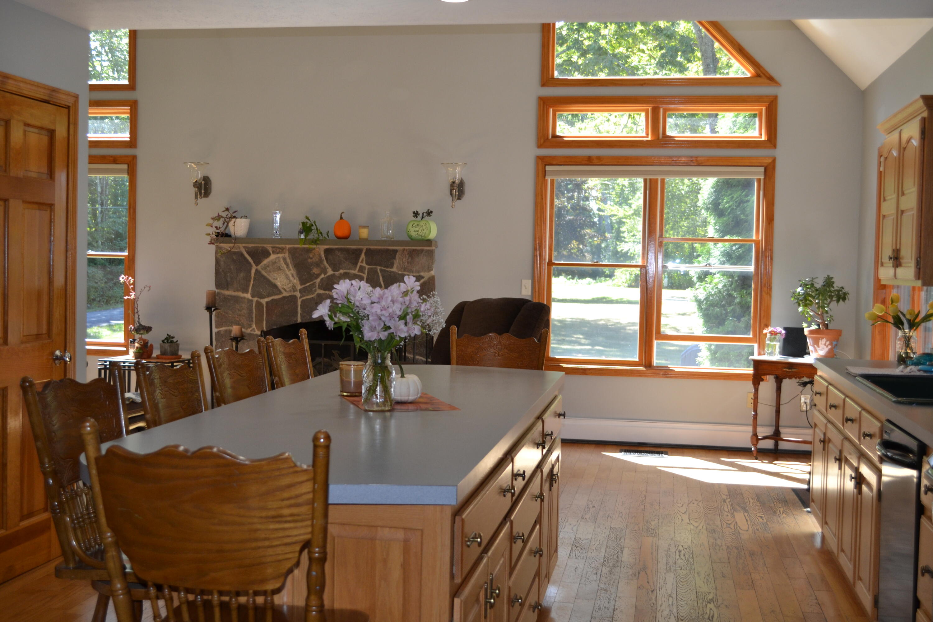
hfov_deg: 46.4
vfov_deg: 31.9
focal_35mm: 42
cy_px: 311
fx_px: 1088
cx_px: 466
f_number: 4.5
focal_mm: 28
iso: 400
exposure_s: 1/125
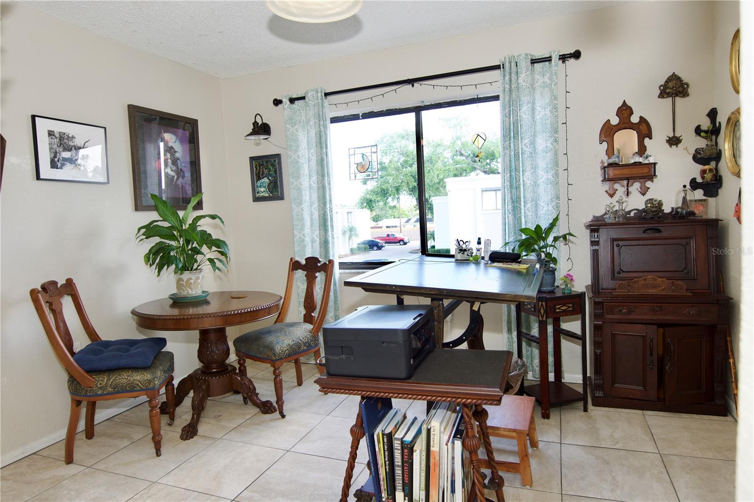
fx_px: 440
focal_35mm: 21
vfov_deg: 59.5
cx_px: 377
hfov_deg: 81.2
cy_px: 251
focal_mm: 14
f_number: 4.5
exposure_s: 1/80
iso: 200
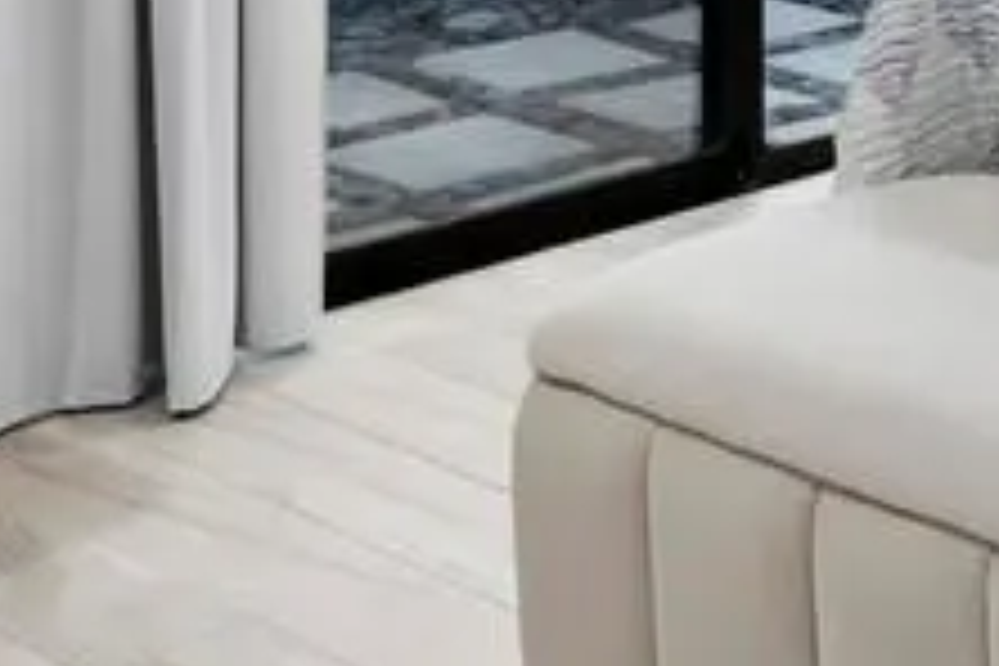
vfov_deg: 11.7
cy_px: -648
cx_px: 1742
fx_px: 2914
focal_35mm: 105
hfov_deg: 16.6
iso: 400
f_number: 7.1
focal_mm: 7
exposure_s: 1/5
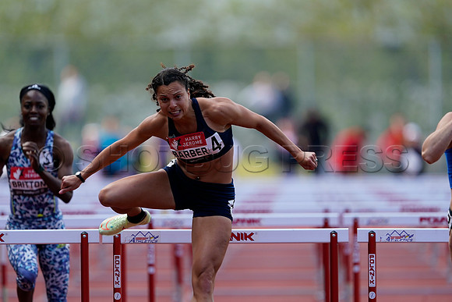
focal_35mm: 600
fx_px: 7535
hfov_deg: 3.4
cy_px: 151
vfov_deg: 2.3
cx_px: 226
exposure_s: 1/640
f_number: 5
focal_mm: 600
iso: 500
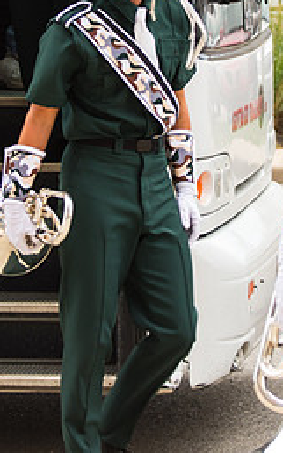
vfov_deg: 7.6
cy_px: 41
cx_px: 120
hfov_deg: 4.8
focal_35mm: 275
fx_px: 3397
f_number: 4.5
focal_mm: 70
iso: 450
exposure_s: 1/160
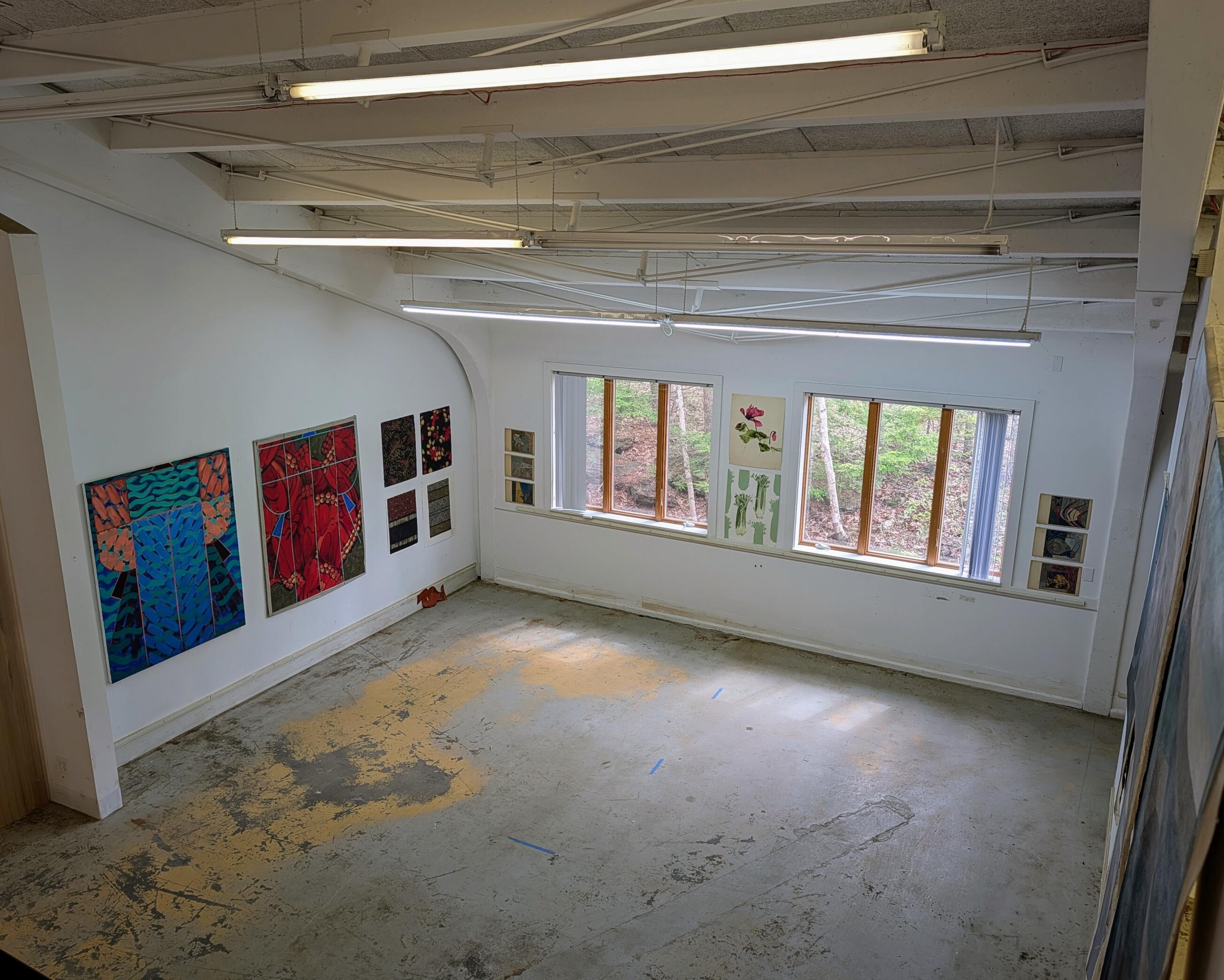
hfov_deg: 63.9
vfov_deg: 53.1
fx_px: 978
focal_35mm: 27
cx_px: 554
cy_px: 526
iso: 54
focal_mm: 6.9
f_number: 1.68
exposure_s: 1/120
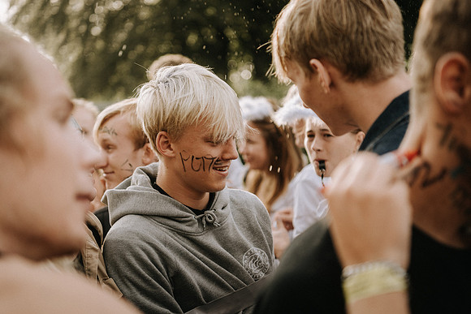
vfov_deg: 19.5
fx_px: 916
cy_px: 157
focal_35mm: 70
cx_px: 236
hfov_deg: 28.8
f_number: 2.8
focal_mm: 70
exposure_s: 1/400
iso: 110
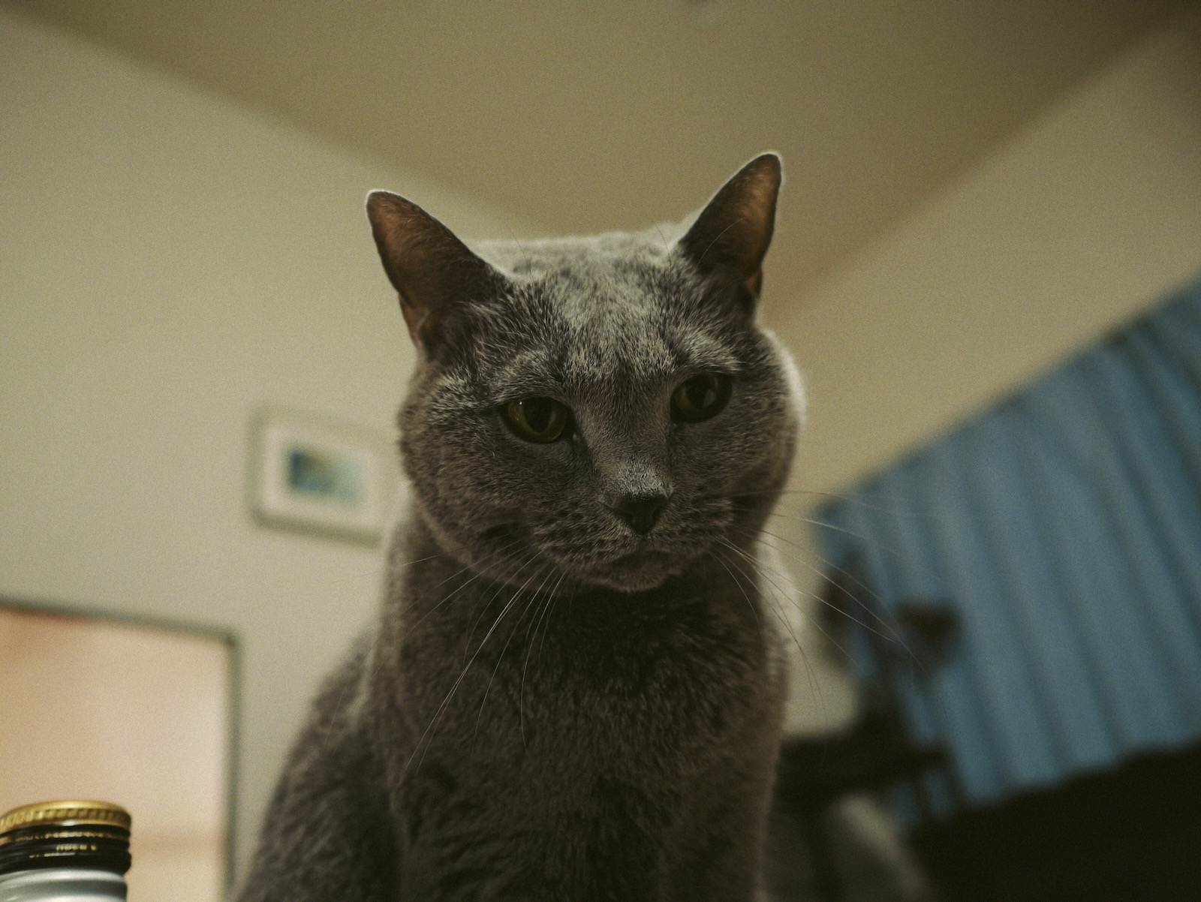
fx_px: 1041
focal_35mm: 30
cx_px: 600
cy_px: 451
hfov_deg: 59.9
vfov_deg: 46.8
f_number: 1.7
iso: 400
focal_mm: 15
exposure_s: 1/60
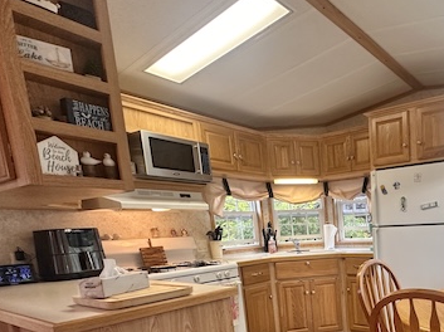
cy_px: 285
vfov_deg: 47.2
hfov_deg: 58.3
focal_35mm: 27
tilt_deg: -9.9
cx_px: 379
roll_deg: +2.4
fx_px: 346
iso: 250
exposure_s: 1/120
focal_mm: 2.22
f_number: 2.2
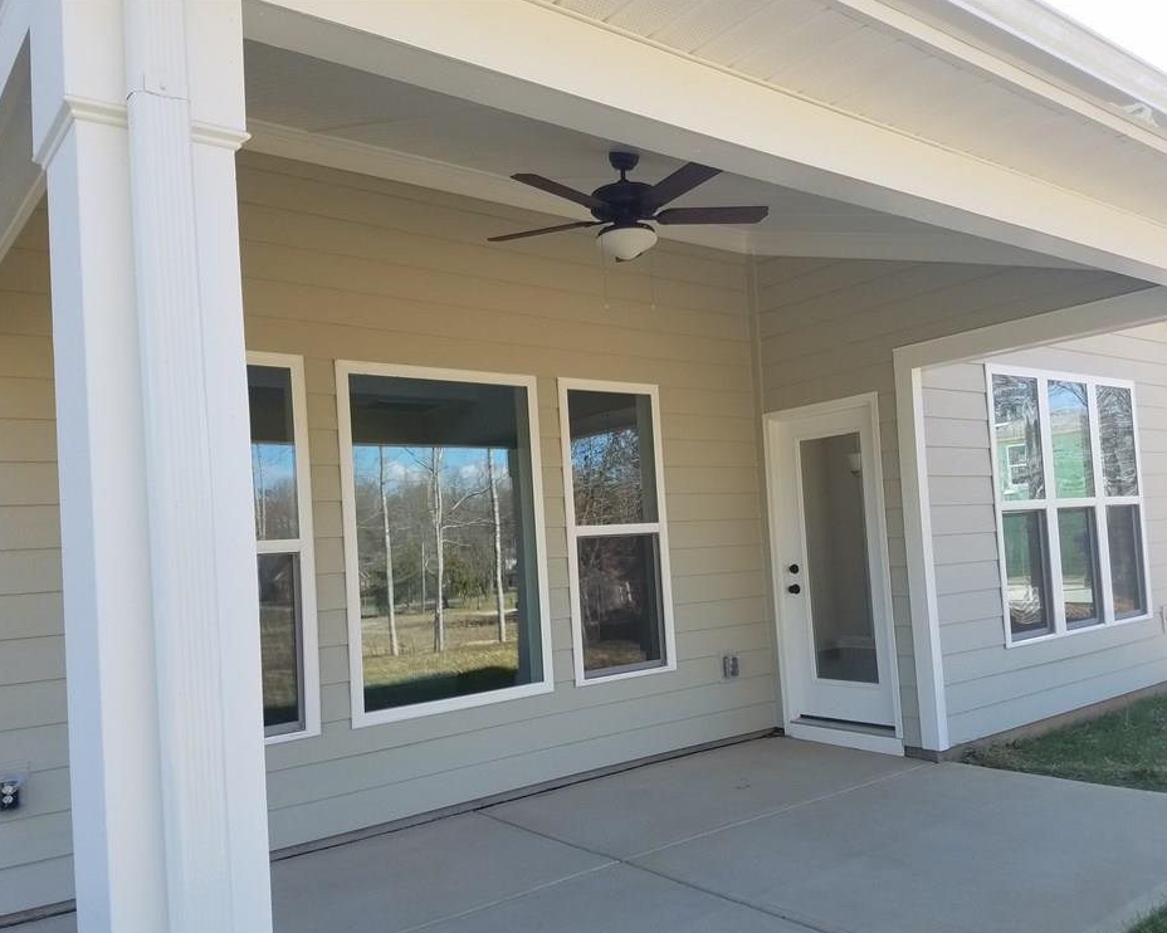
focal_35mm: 28
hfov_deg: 62.2
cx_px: 590
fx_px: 967
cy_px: 478
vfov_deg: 51.5
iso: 50
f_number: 1.7
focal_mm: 4.2
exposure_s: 1/391
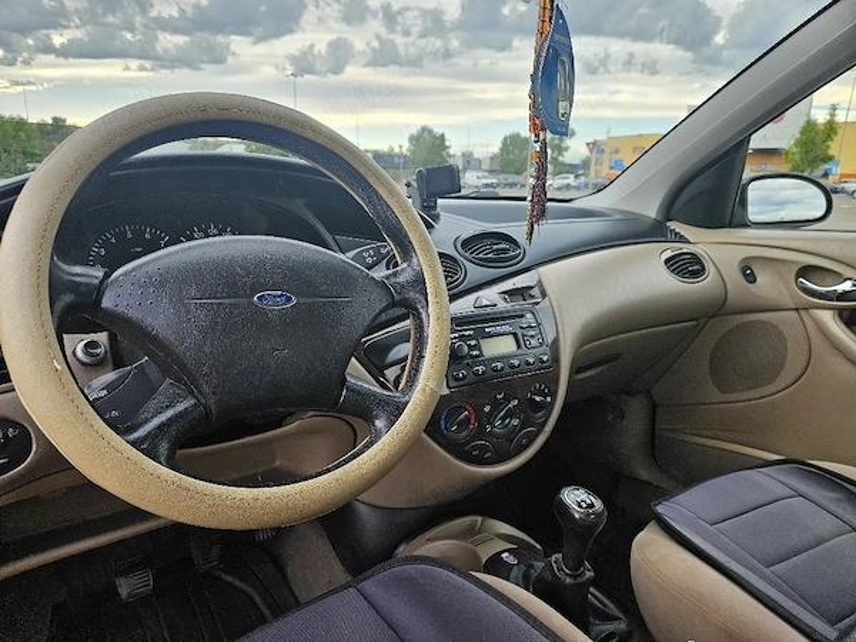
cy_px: 321
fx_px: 569
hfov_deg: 73.9
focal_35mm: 23
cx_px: 428
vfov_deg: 58.9
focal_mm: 5.4
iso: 80
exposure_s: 1/182
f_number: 1.8
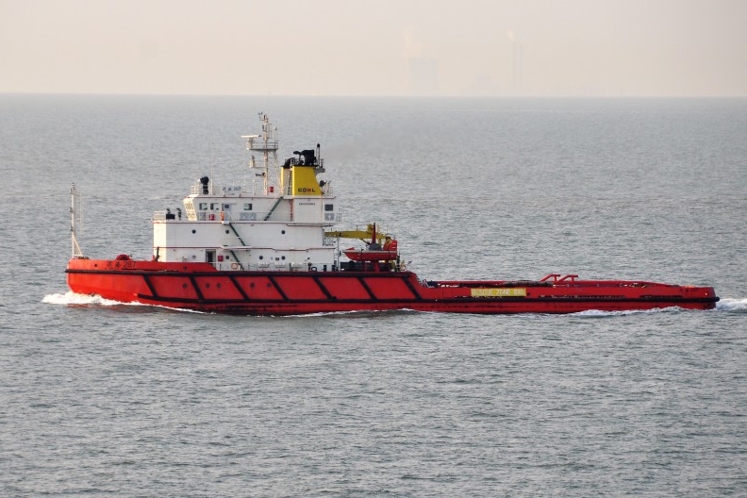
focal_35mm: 242
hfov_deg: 8.5
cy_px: 249
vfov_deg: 5.7
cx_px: 373
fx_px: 5021
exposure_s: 1/500
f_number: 6
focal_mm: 160
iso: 200
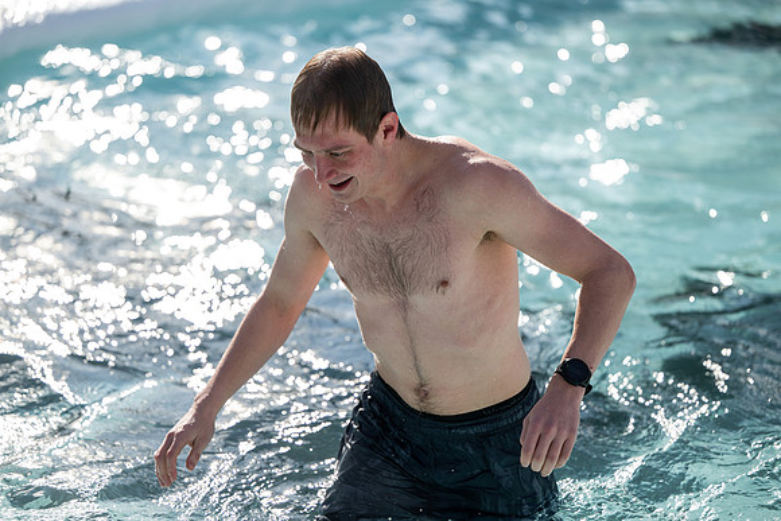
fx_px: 2192
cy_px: 260
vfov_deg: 13.6
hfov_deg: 20.2
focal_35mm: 101
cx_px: 390
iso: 100
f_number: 2.8
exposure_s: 1/2000
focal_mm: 101
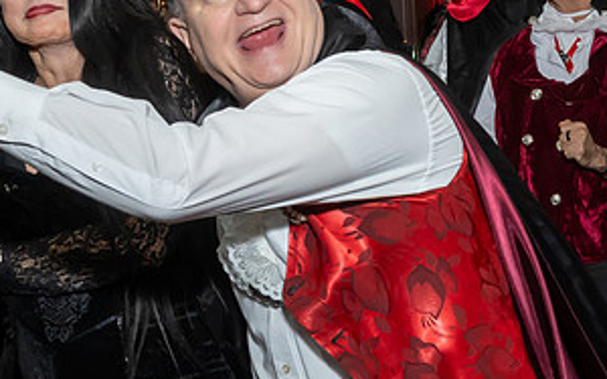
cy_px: 145
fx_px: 1141
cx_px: 478
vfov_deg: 18.8
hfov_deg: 29.2
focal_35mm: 69
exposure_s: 1/250
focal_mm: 17
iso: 1000
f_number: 8
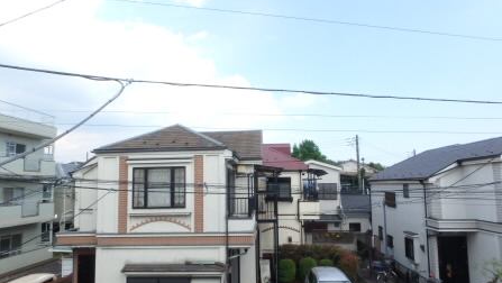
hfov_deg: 78.7
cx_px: 252
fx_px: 306
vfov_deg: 49.4
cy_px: 161
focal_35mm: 23
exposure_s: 1/1600
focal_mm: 3.7
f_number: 6
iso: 800
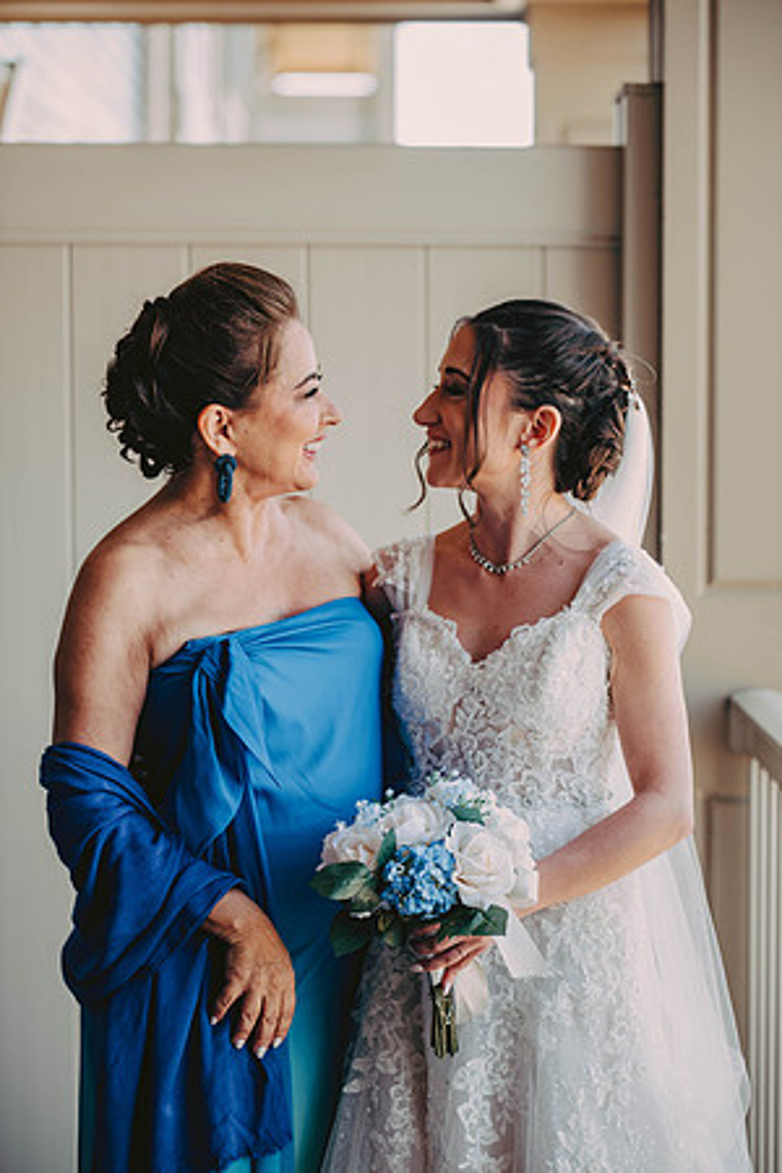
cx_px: 391
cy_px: 586
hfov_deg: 14.4
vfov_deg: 21.5
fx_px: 3095
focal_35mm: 95
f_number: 2.8
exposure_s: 1/200
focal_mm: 95
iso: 320
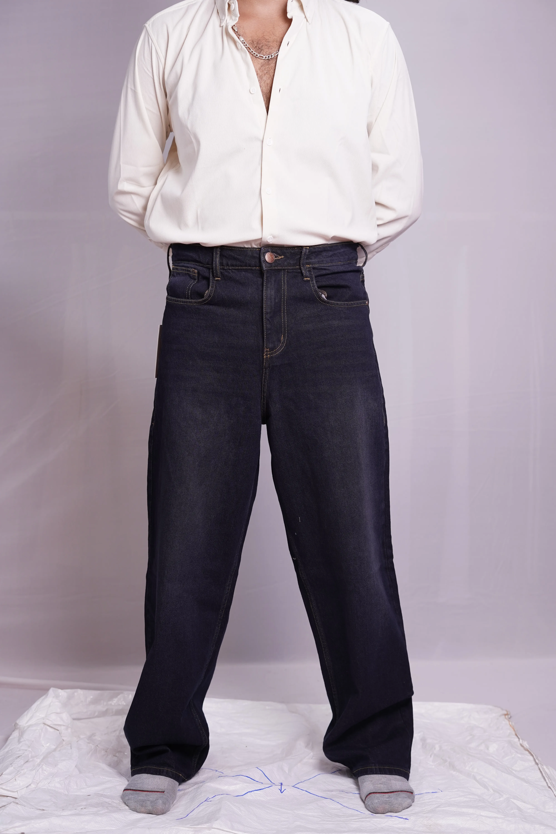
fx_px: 1158
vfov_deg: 39.6
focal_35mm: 50
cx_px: 278
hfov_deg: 27.0
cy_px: 417
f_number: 3.5
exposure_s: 1/100
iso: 640
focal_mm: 50
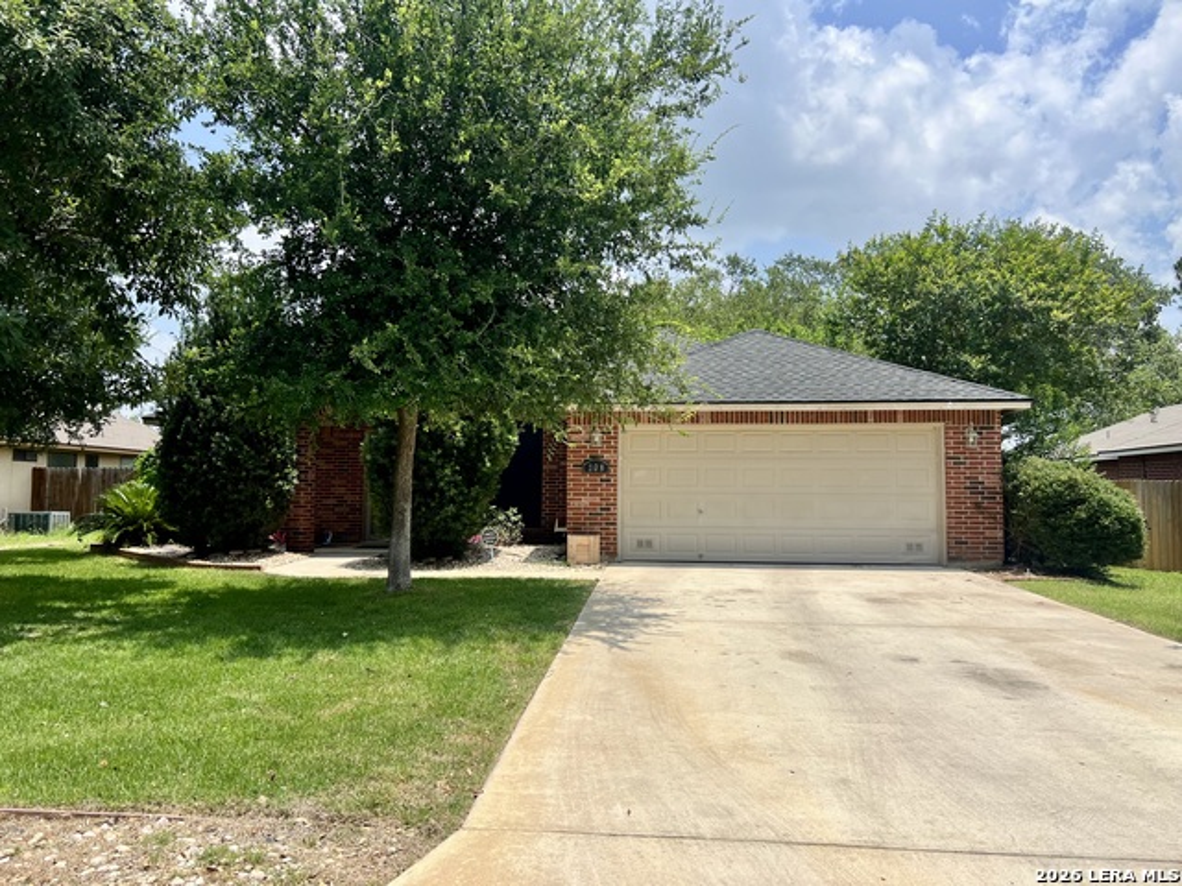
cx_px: 591
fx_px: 888
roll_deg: -0.8
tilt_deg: +1.8
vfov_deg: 53.1
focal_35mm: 26
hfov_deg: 67.3
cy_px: 443
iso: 50
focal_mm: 5.7
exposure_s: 1/5076
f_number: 1.5
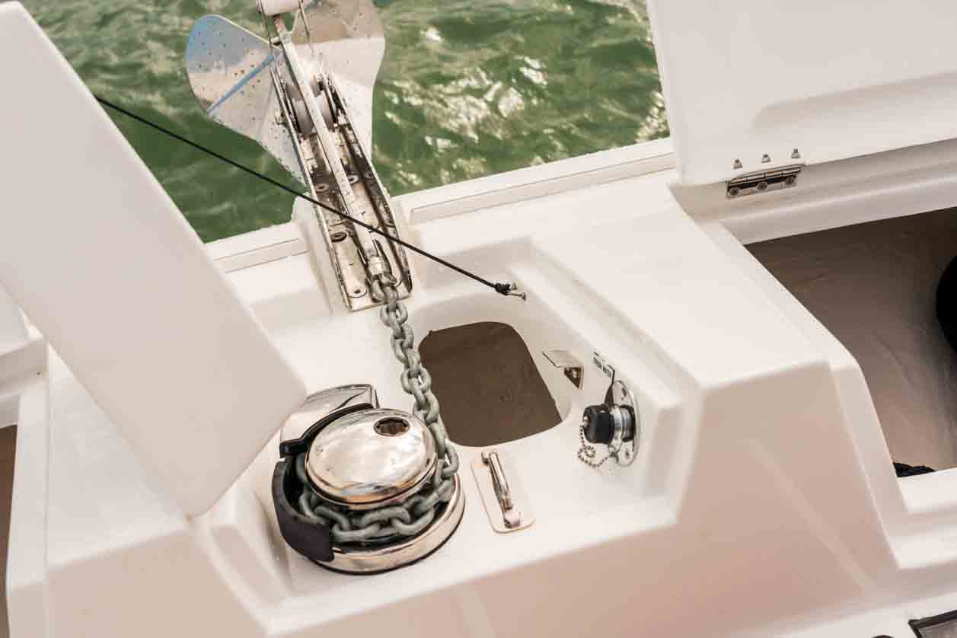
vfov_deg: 29.9
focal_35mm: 45
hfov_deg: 43.6
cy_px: 319
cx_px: 478
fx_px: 1196
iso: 100
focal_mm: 45
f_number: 9
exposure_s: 1/200
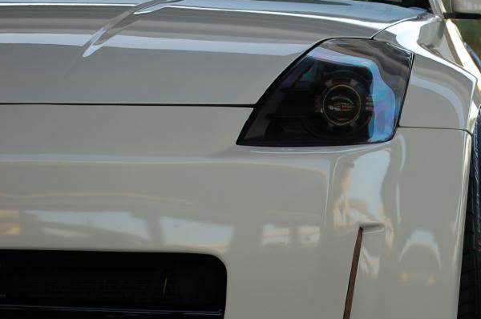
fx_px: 1879
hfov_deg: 14.5
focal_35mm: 141
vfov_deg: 9.7
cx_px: 404
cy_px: 199
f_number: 5.6
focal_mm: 55
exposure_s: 1/125
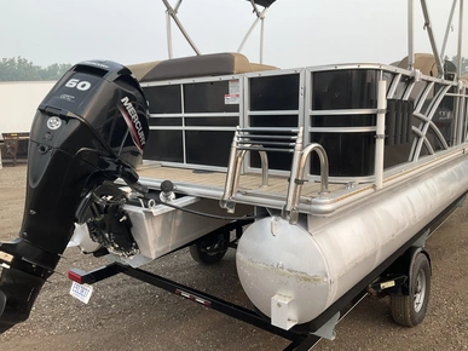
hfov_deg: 60.0
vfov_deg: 46.8
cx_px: 229
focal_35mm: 30
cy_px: 179
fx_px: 405
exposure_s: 1/504
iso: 25
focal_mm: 3
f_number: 1.8
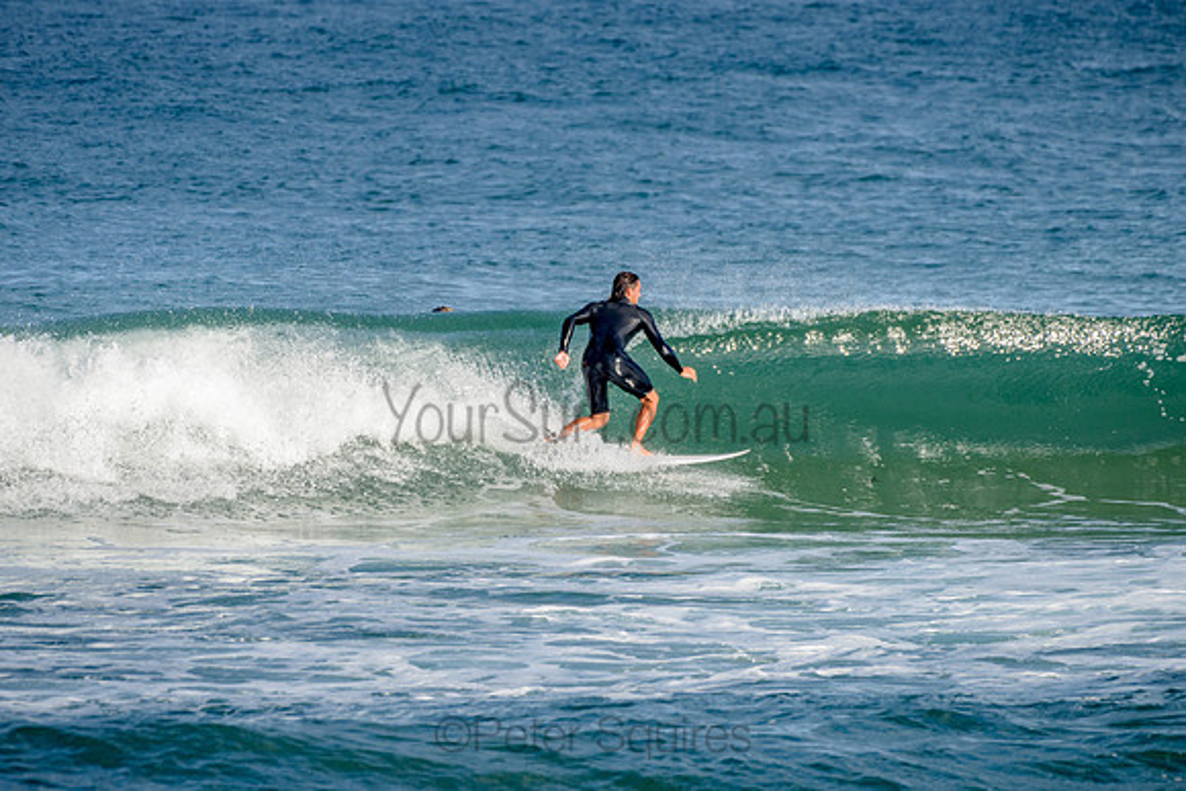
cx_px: 593
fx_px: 20168
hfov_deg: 3.4
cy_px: 396
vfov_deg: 2.2
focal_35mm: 612
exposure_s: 1/1250
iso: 160
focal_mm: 500
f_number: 5.6
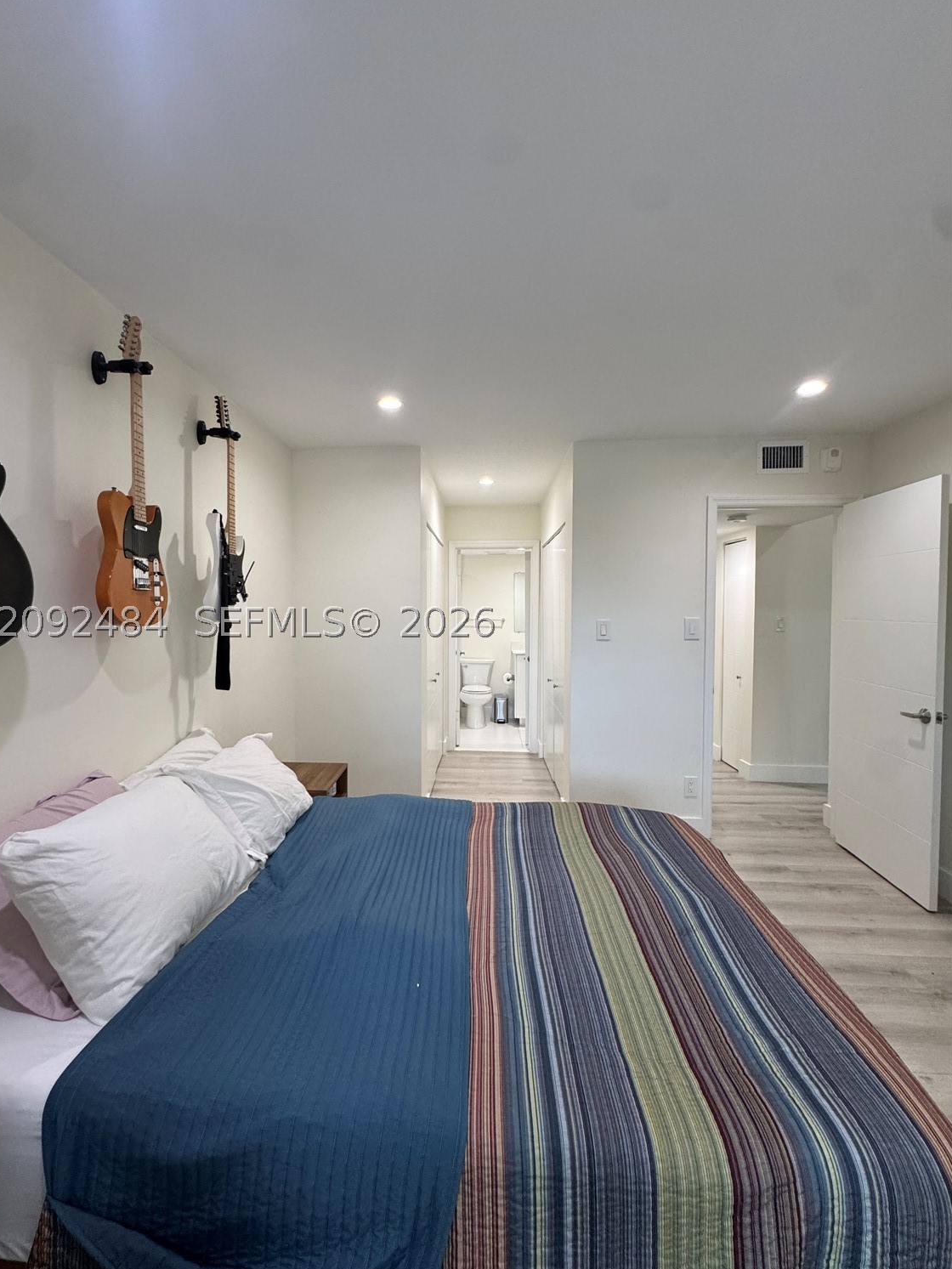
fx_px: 550
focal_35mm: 15
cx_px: 445
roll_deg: -0.2
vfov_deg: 98.2
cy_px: 622
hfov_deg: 81.6
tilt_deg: -1.4
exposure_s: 1/120
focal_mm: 2.22
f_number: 2.2
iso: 200
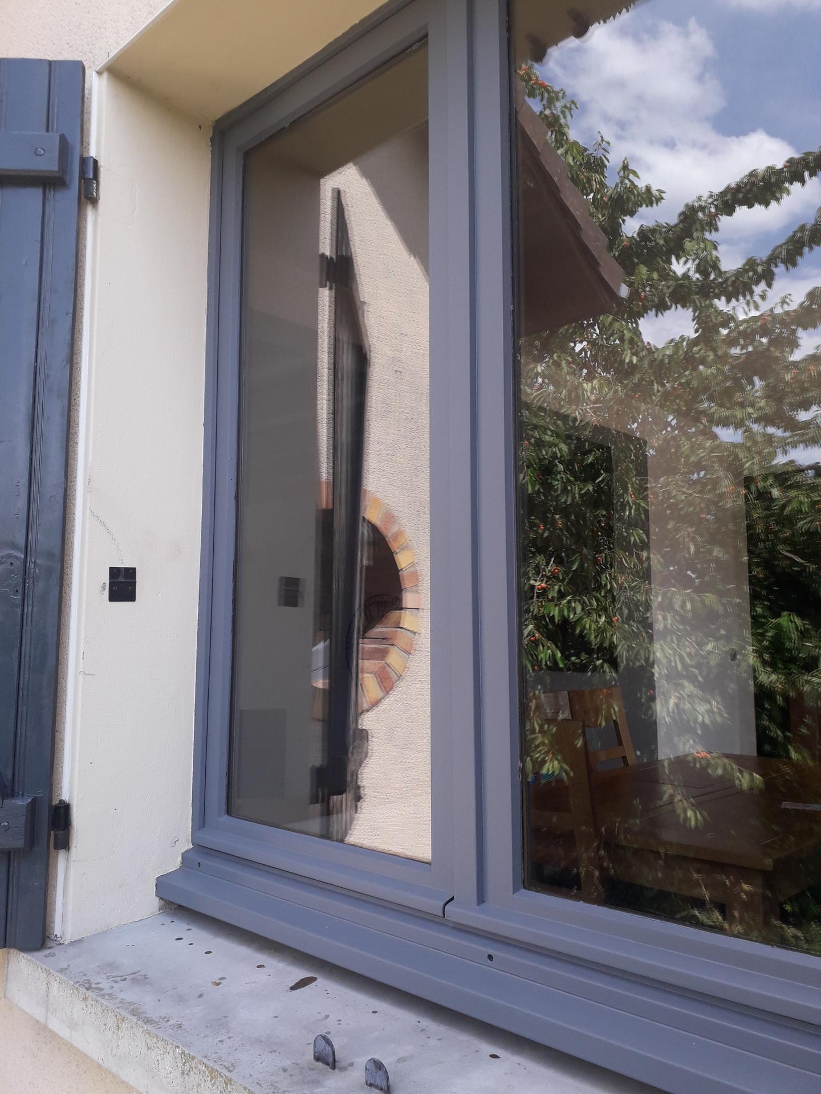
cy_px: 547
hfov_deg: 51.4
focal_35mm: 27
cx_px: 410
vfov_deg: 65.3
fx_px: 854
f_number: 1.9
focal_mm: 3.6
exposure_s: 1/449
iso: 40
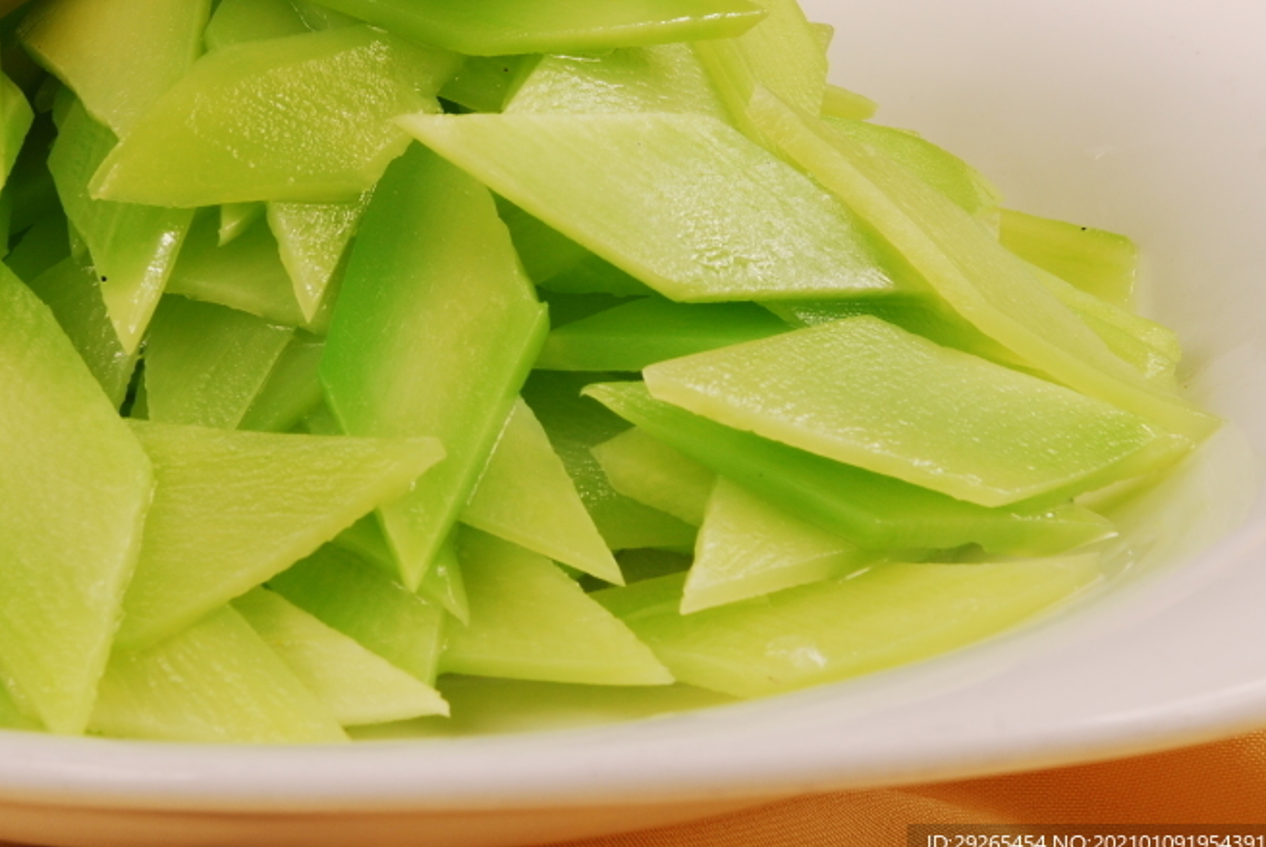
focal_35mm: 117
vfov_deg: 11.7
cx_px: 376
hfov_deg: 17.4
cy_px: 221
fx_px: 4119
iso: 160
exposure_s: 1/160
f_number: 18
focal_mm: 50
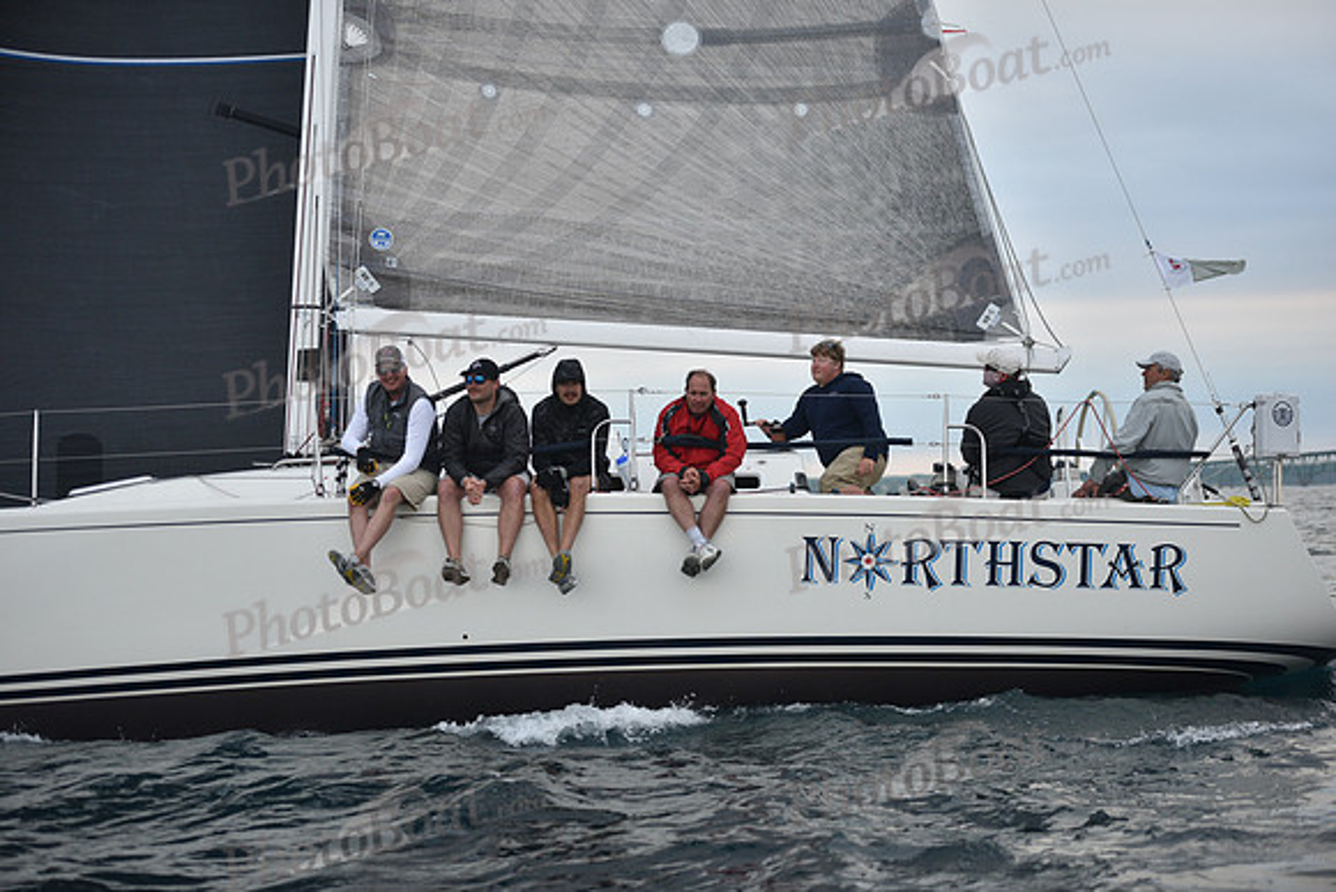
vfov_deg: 19.5
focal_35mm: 70
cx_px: 668
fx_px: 2598
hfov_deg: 28.8
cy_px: 446
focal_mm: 70
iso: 500
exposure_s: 1/640
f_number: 2.8
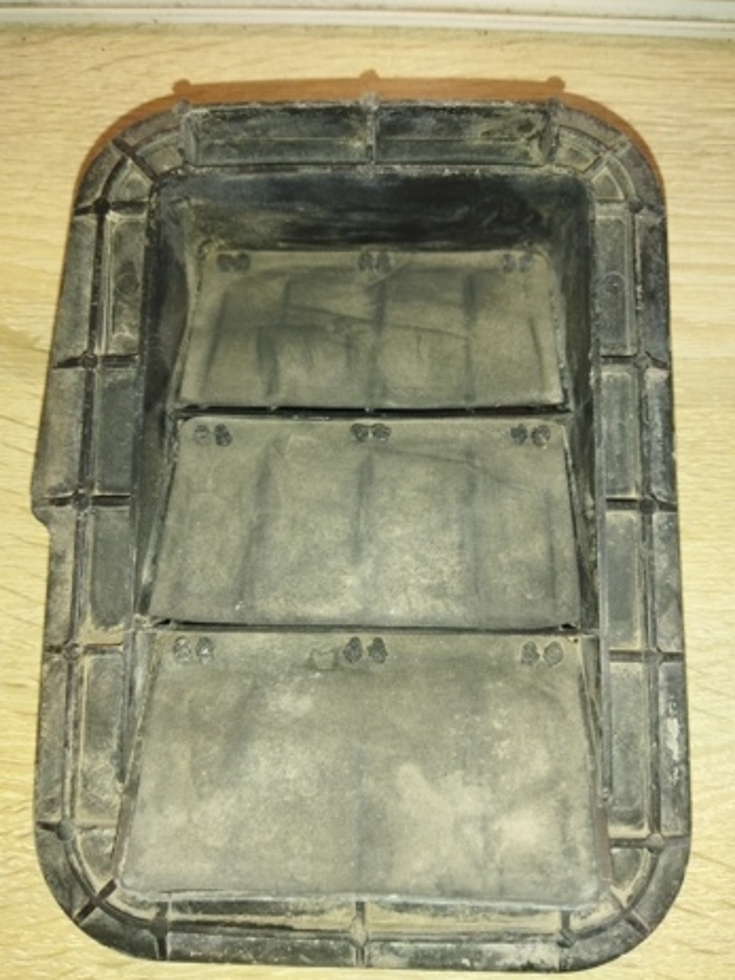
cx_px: 373
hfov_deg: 49.7
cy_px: 489
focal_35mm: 28
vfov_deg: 63.5
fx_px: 793
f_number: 1.79
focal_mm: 4.71
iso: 189
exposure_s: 1/50
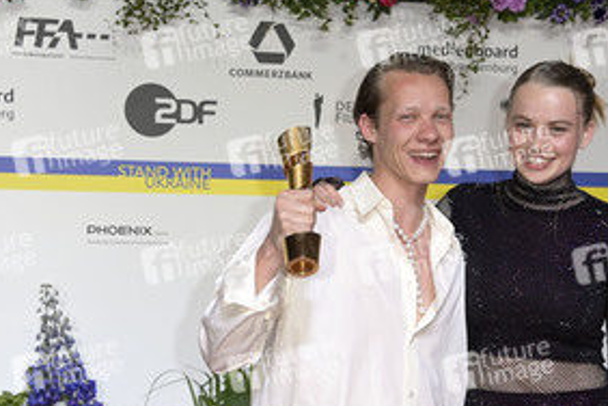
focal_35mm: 88
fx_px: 1486
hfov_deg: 22.9
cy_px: 313
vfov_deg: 15.4
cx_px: 441
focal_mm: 55
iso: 800
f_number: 5.6
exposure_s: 1/250
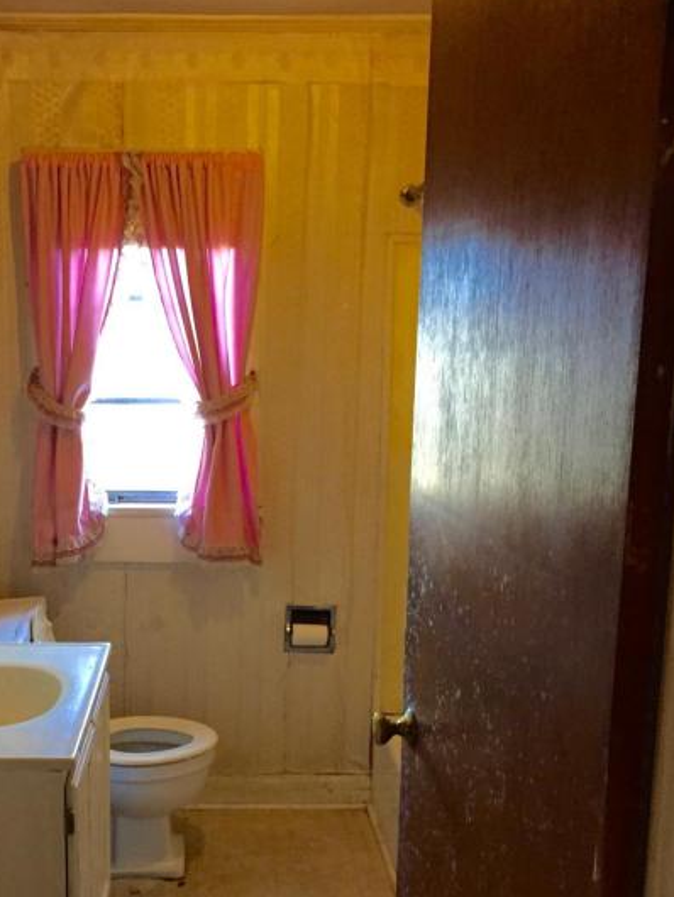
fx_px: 1089
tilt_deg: -11.0
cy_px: 574
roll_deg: -2.2
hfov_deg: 33.9
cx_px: 205
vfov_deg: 44.3
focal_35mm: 42
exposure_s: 1/20
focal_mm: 4.15
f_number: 2.2
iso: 250
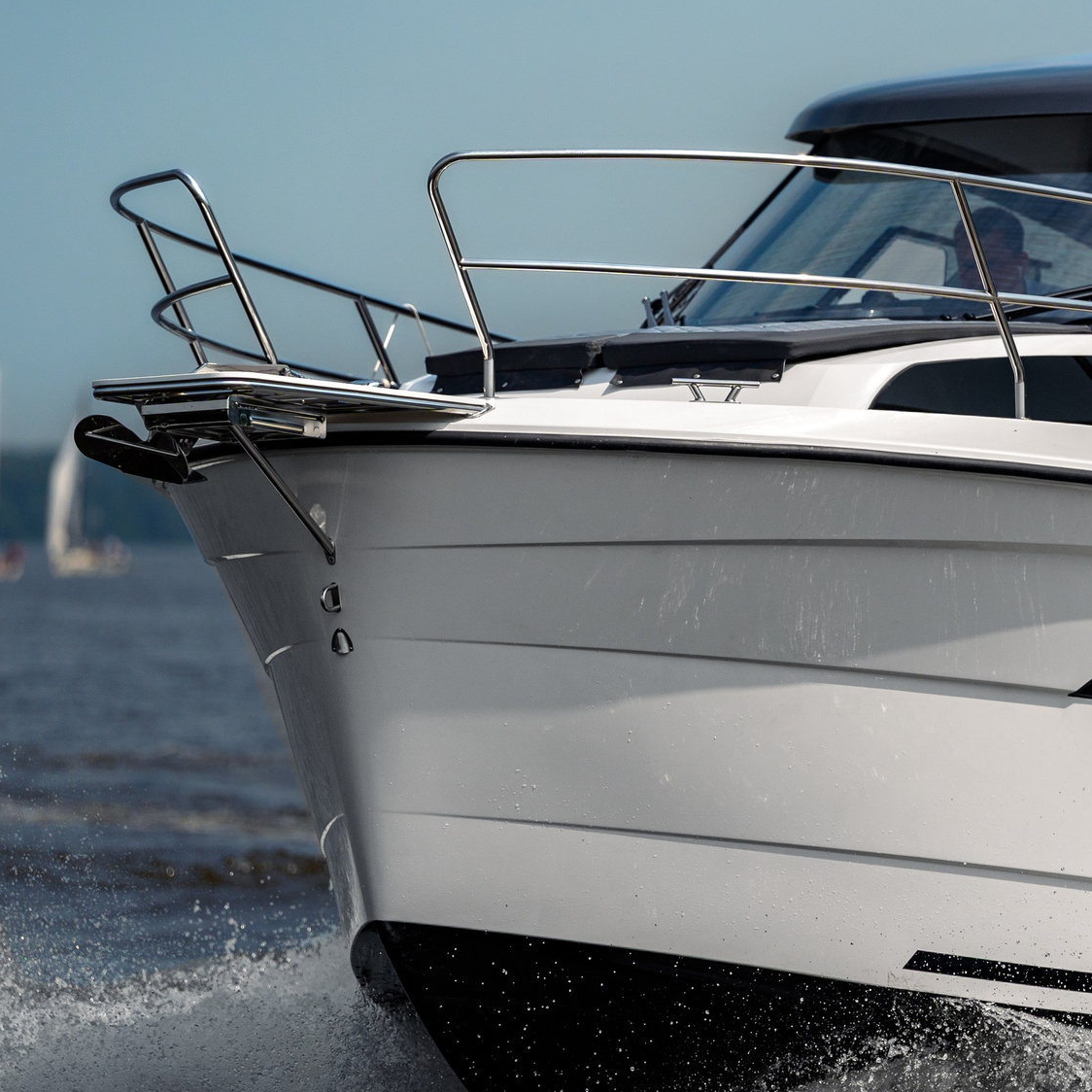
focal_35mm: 304
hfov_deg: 5.7
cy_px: 421
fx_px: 10850
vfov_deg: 5.8
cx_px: 1075
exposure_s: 1/6400
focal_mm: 157
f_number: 2.8
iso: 125
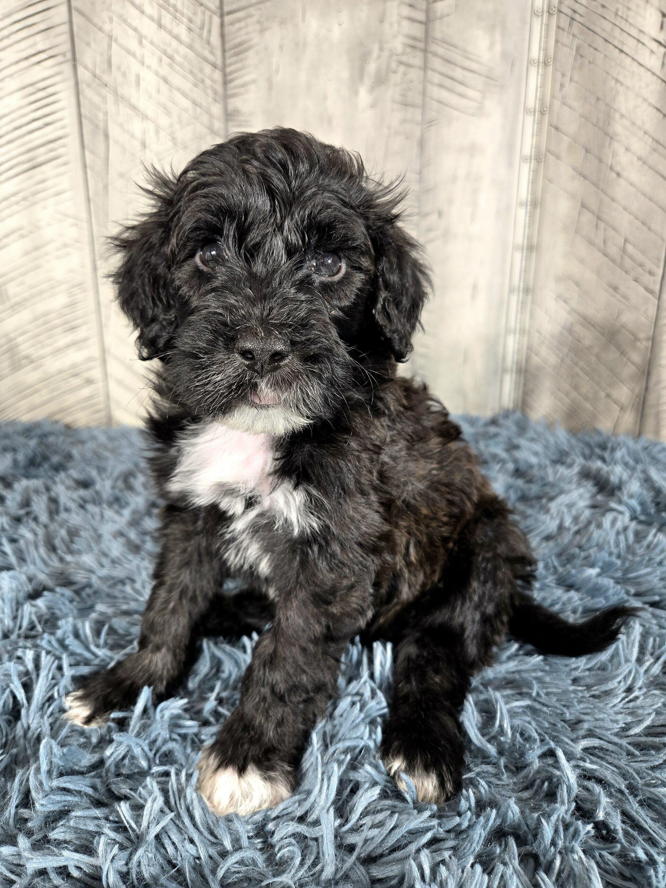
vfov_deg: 73.9
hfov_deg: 58.9
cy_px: 444
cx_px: 333
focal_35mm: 23
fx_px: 590
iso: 80
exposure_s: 1/120
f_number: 1.8
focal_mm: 5.4
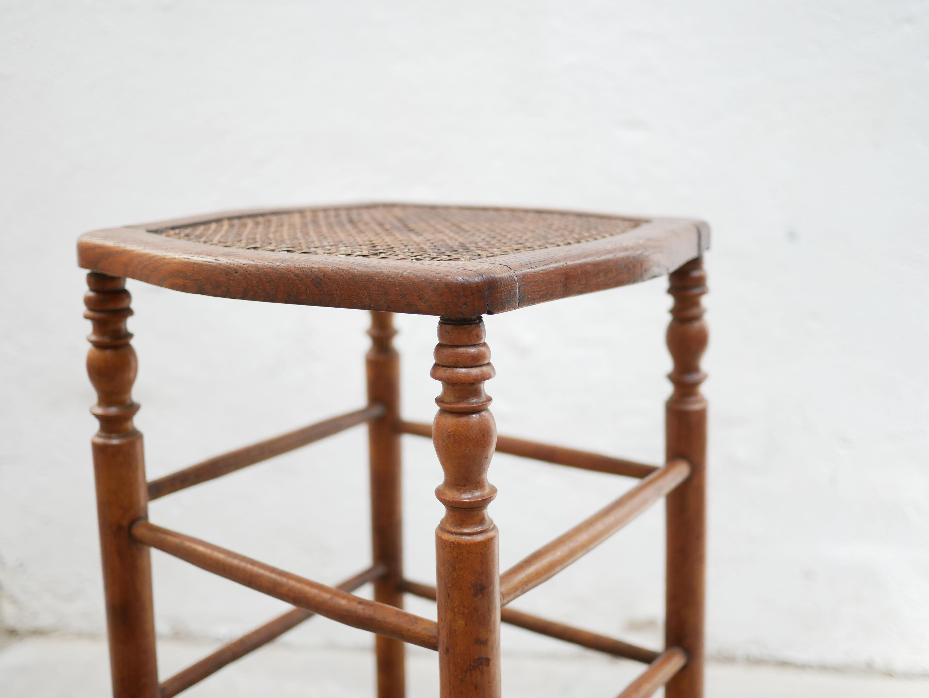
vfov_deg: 36.0
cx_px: 464
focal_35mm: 40
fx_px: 1074
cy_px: 349
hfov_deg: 46.8
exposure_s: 1/60
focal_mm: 20
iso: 320
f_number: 1.7
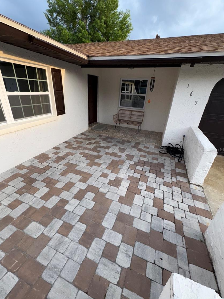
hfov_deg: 81.7
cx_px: 108
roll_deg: -2.8
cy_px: 150
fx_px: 129
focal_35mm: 15
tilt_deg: -26.7
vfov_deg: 98.2
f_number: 2.2
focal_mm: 2.22
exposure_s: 1/200
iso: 32
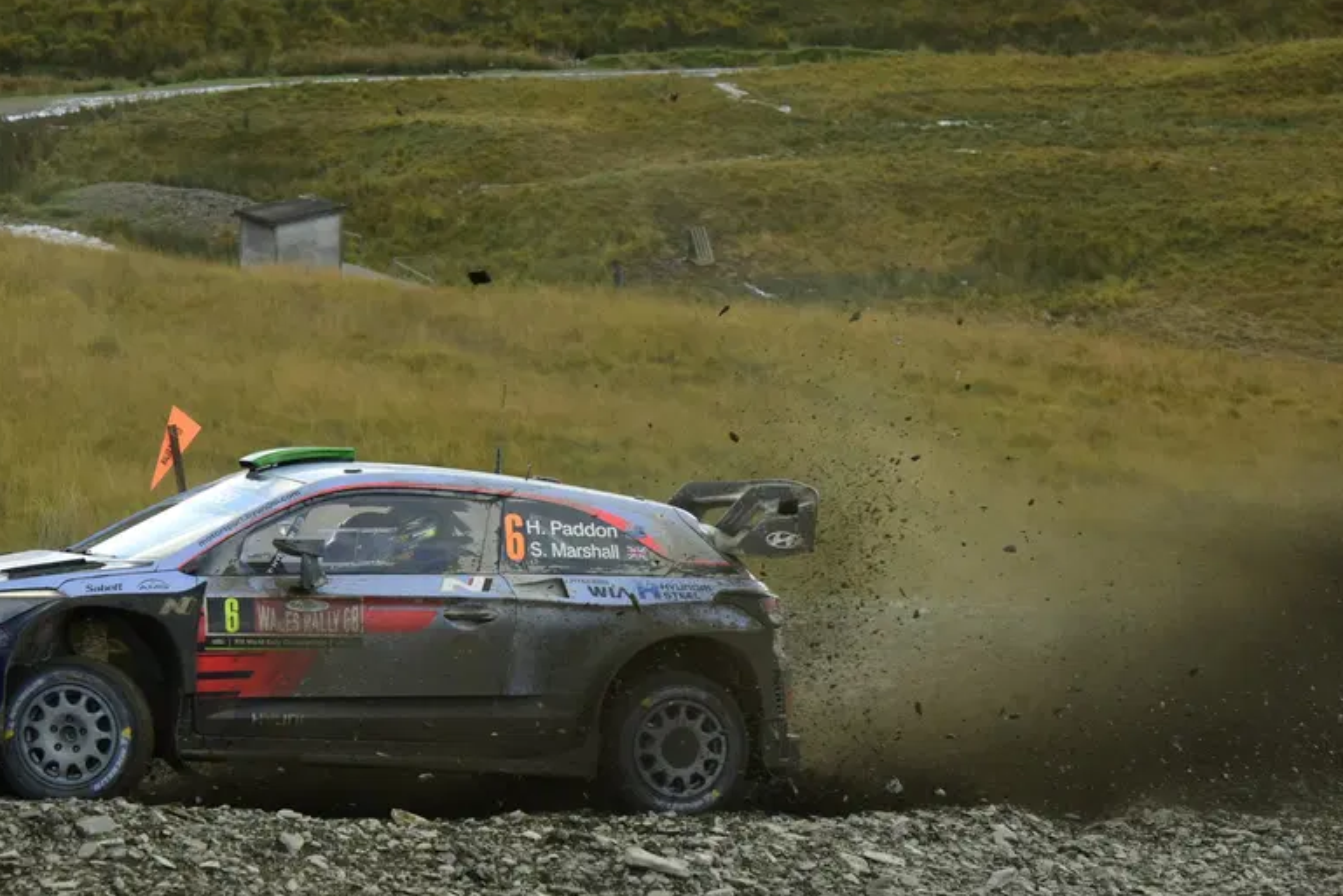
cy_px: 433
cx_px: 513
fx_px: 8731
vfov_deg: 5.9
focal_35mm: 234
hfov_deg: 8.8
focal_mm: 150
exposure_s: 1/640
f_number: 9
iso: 1600
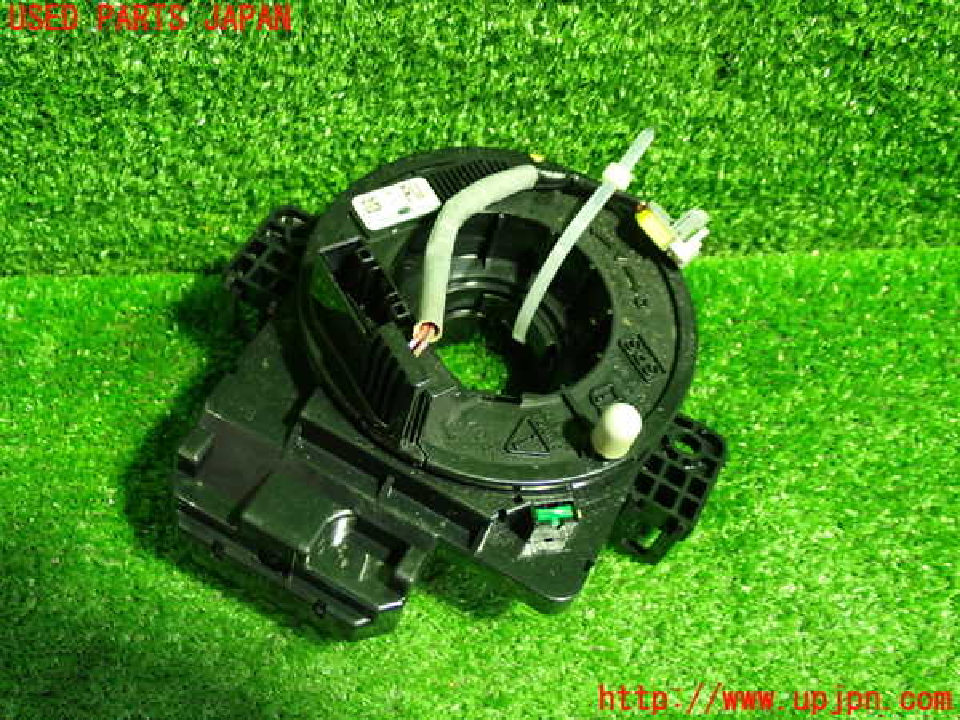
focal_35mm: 44
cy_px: 360
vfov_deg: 32.9
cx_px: 480
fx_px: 1220
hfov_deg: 42.9
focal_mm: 7.84
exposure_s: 1/25
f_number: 2.9
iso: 800
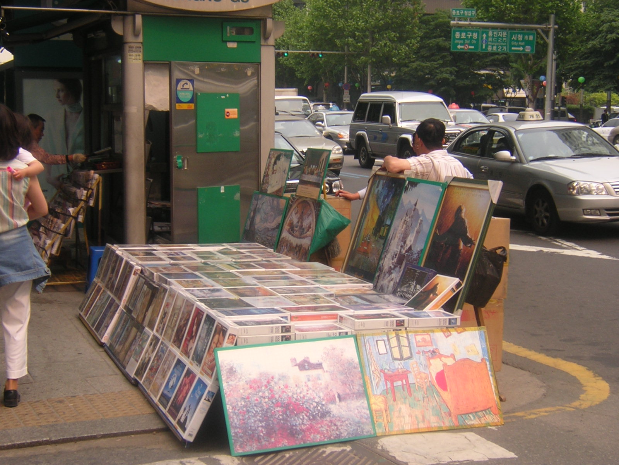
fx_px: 1037
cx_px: 310
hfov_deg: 33.2
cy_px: 232
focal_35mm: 58
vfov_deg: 25.2
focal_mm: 7.6
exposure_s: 1/202
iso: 100
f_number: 3.3
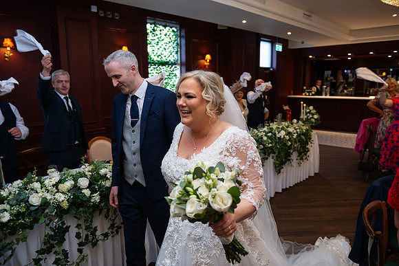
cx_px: 200
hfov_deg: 69.4
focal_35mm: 26
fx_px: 288
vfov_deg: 49.6
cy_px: 133
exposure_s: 1/160
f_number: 3.5
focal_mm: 26
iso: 800
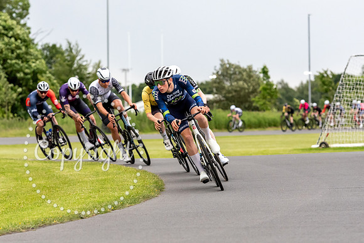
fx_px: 1953
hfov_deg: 10.6
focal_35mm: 193
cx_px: 163
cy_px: 92
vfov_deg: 7.1
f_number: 5
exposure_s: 1/800
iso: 2800
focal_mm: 155
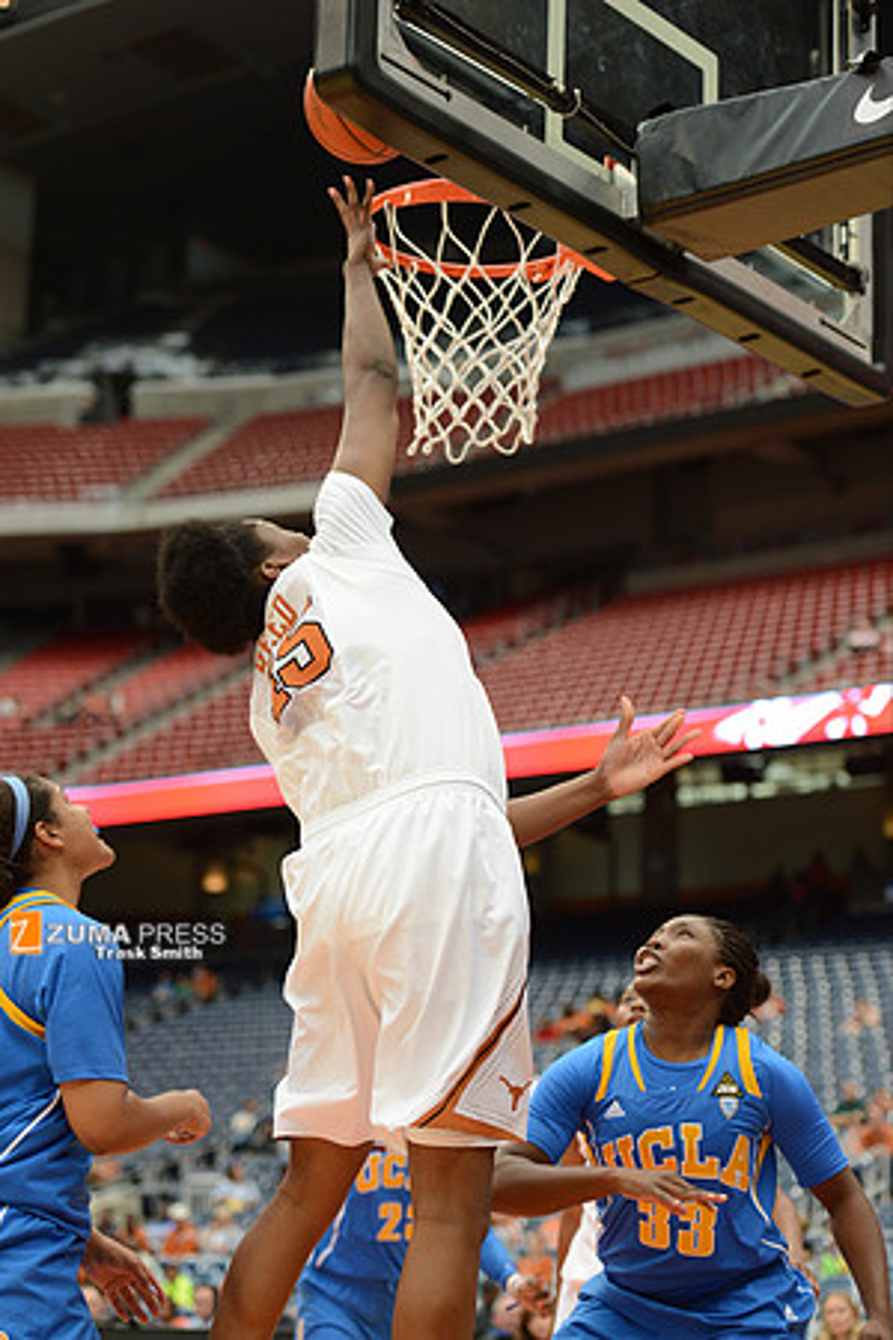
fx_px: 2902
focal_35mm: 78
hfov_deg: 17.5
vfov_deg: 26.0
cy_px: 670
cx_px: 446
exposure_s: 1/1250
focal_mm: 78
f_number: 2.8
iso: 1250
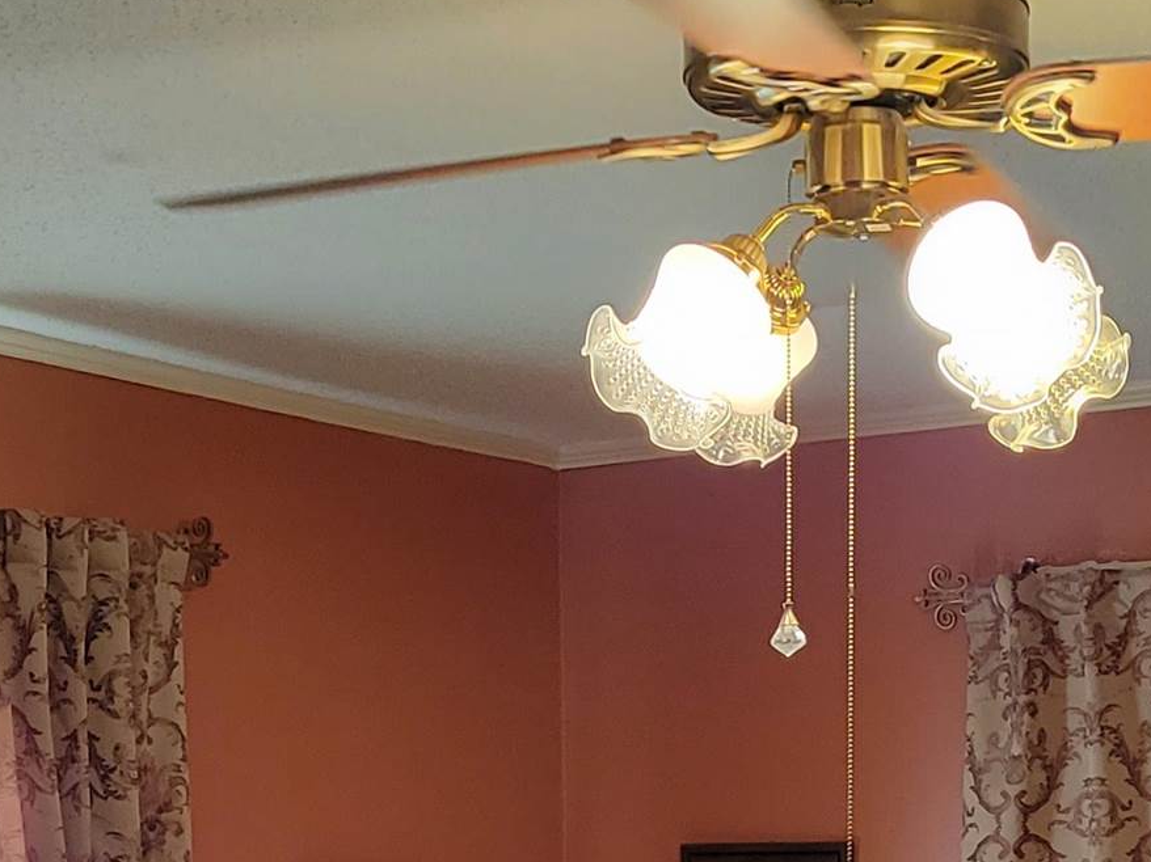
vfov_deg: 14.5
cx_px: 759
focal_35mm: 91
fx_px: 3025
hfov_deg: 21.5
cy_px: 1492
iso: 320
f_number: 1.8
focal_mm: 5.4
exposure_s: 1/120
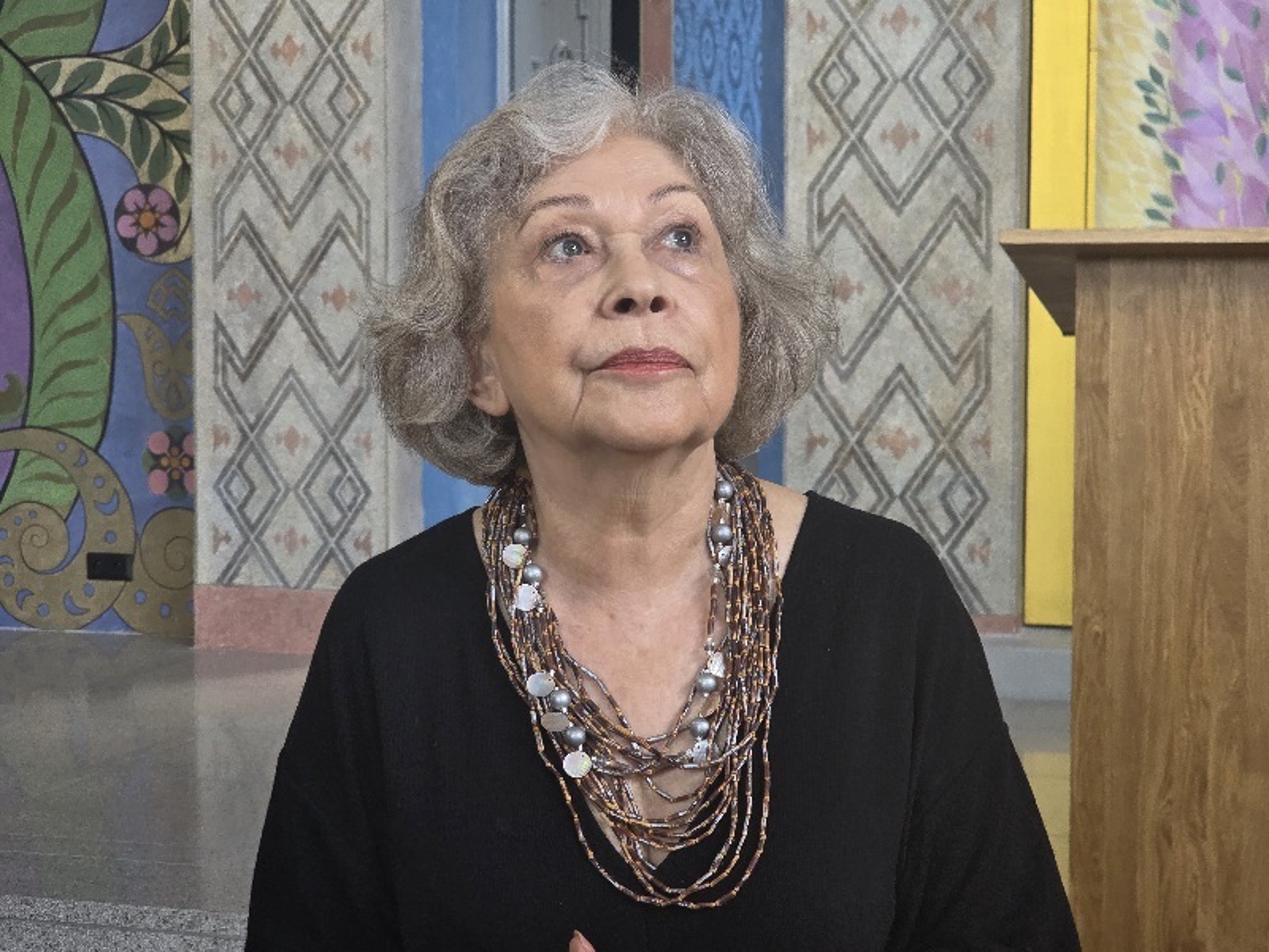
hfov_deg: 28.2
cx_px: 634
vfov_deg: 21.3
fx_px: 2529
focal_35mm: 69
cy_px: 476
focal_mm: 7.9
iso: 320
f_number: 2.4
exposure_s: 1/101
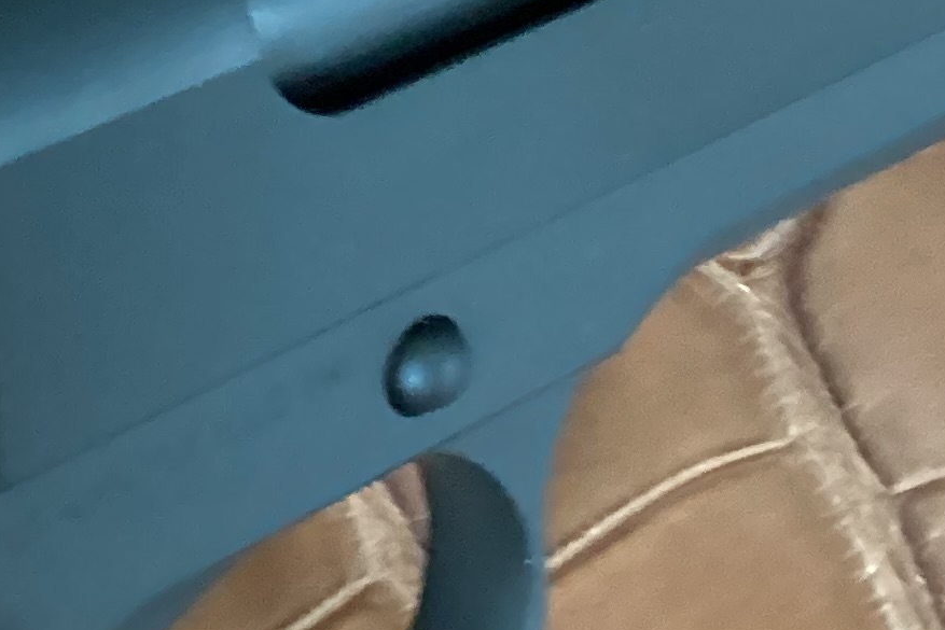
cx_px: 82
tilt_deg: -74.6
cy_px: -260
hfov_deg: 16.8
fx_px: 3150
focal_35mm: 120
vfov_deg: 11.1
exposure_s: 1/30
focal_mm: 3.3
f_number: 2.4
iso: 320
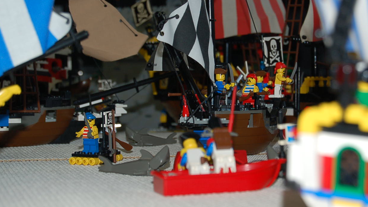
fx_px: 937
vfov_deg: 12.6
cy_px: 69
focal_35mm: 96
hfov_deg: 22.2
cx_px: 219
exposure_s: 1/60
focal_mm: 50
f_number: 5.6
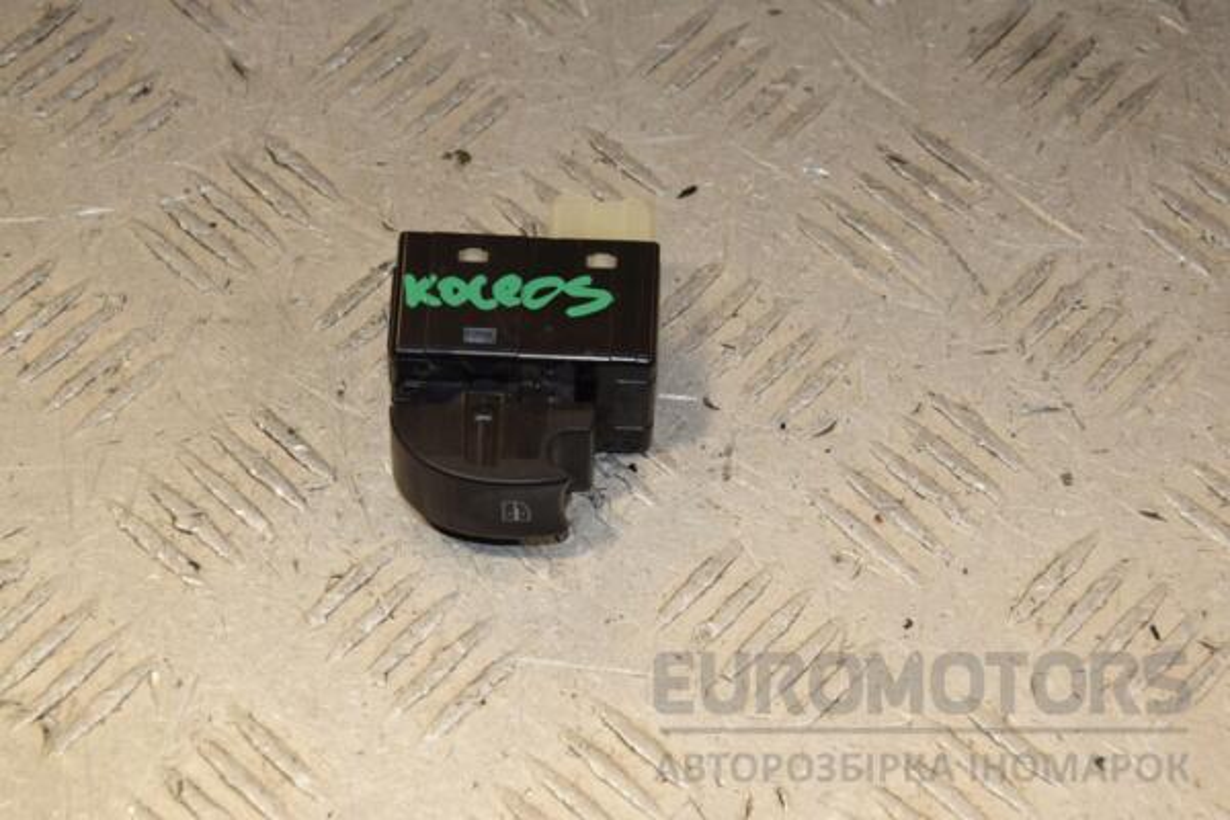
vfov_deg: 13.8
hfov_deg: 20.6
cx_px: 615
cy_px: 410
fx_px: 3382
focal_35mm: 99
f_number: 9
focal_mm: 66
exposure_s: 1/200
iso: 800
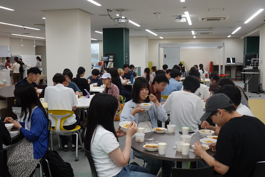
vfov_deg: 31.9
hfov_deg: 46.4
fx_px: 309
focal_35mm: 42
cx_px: 132
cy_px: 88
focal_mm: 15.59
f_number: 4
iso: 500
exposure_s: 1/100
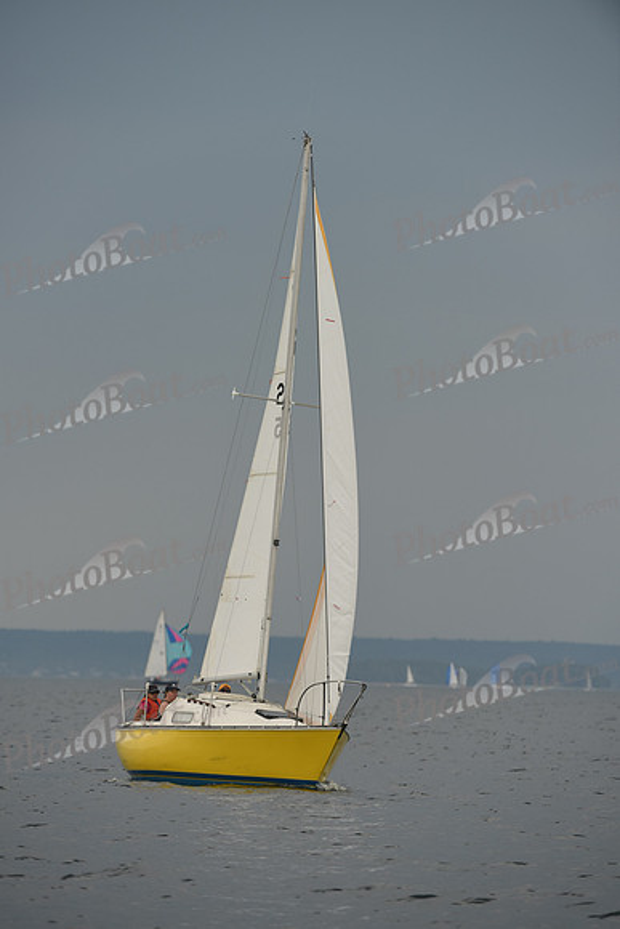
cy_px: 464
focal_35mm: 300
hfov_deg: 4.6
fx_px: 7745
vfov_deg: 6.9
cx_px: 310
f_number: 5
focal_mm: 300
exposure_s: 1/640
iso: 250
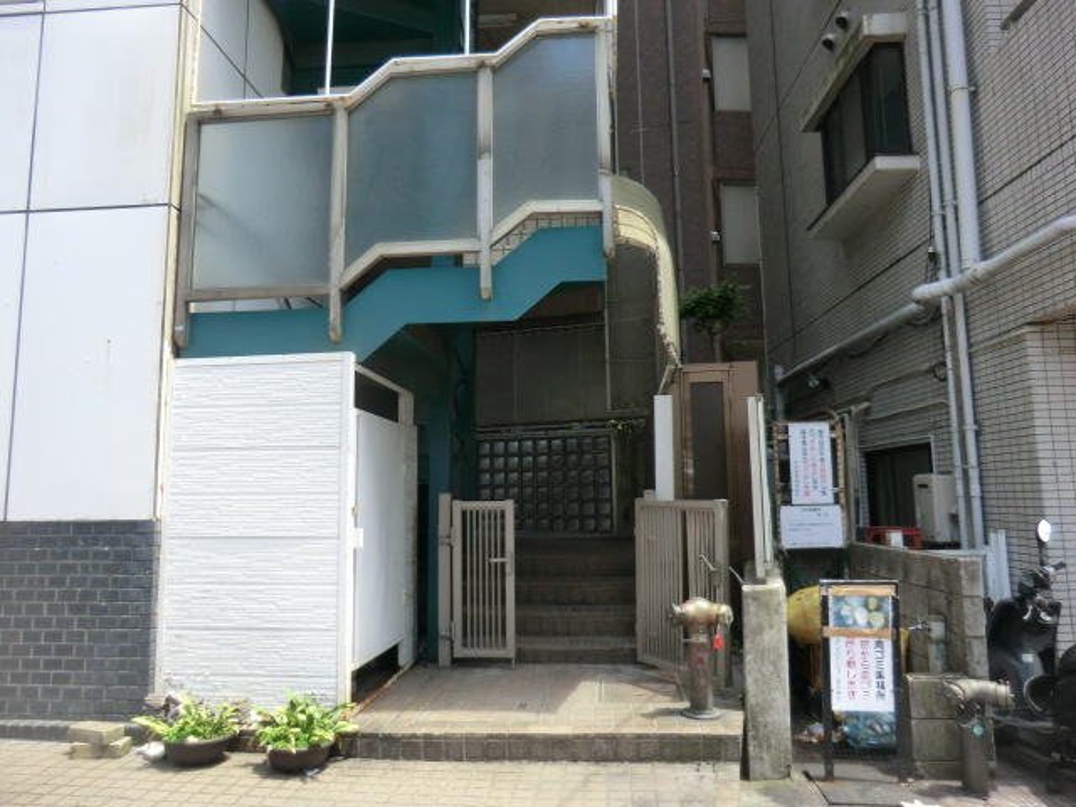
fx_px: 746
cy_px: 404
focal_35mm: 24
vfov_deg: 56.8
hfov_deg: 71.6
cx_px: 538
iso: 80
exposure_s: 1/320
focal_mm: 4.3
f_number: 3.2
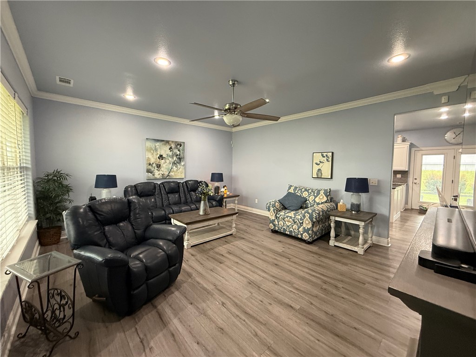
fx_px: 193
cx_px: 238
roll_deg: -0.9
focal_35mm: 14
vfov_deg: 85.7
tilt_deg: -2.5
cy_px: 178
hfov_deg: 102.1
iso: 400
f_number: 2.2
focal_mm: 2.22
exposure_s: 1/60
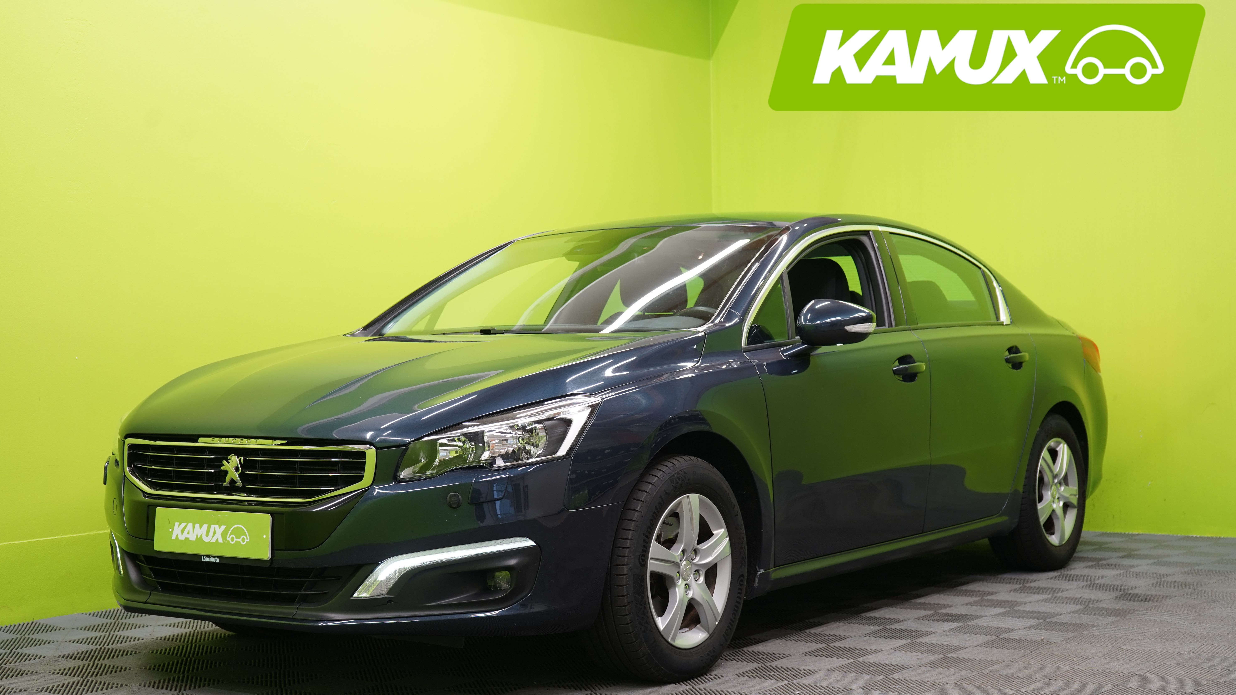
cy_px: 380
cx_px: 613
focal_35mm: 54
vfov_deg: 22.2
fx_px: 1770
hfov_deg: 38.5
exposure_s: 1/25
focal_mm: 51
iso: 400
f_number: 5
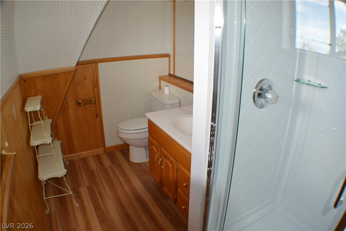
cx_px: 173
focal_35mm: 36
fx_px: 346
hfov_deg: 53.1
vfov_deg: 36.9
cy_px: 116
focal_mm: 24
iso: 400
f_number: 4
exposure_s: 1/100
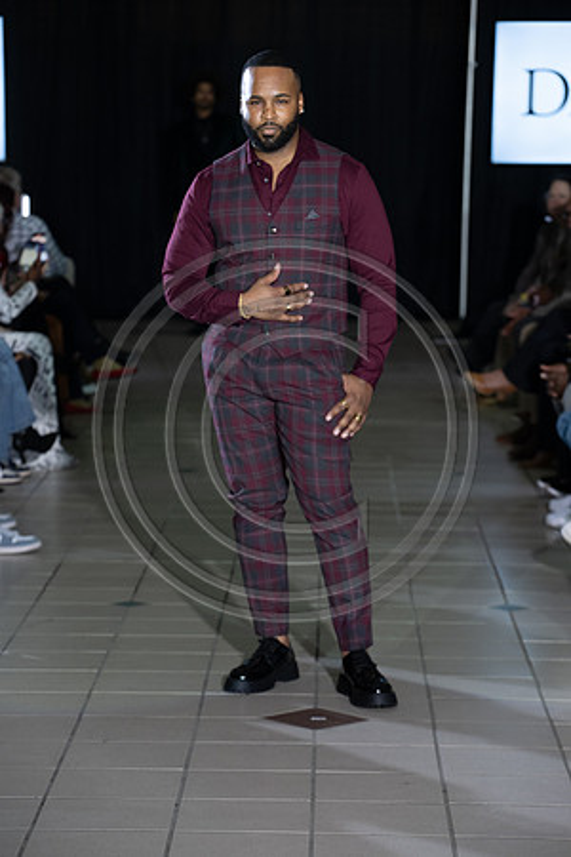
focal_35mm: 122
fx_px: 2902
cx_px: 286
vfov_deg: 16.8
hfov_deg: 11.2
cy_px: 428
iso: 1250
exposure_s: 1/160
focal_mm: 122
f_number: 5
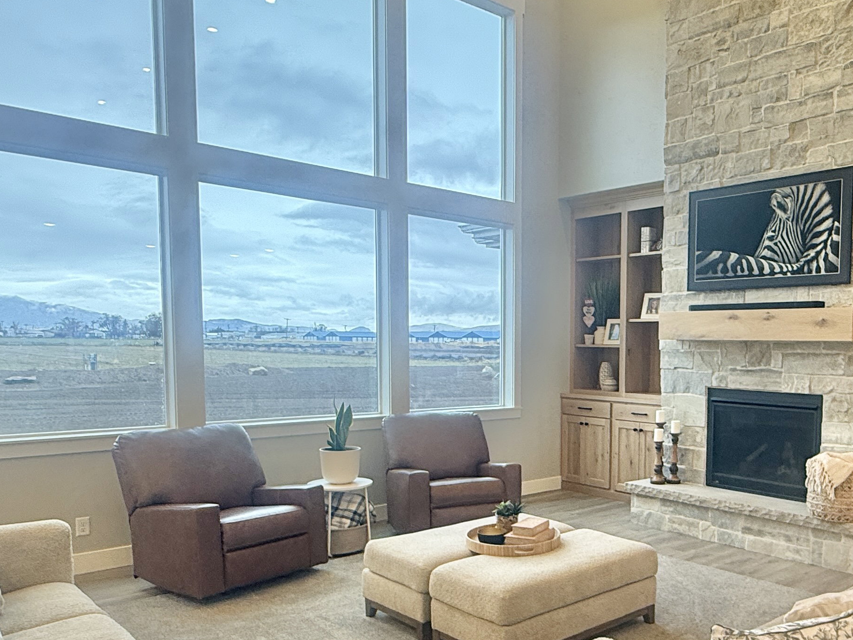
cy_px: 410
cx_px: 612
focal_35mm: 31
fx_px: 764
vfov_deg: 45.0
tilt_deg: -4.9
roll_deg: -0.5
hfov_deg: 56.2
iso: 125
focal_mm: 2.22
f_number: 2.2
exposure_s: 1/120
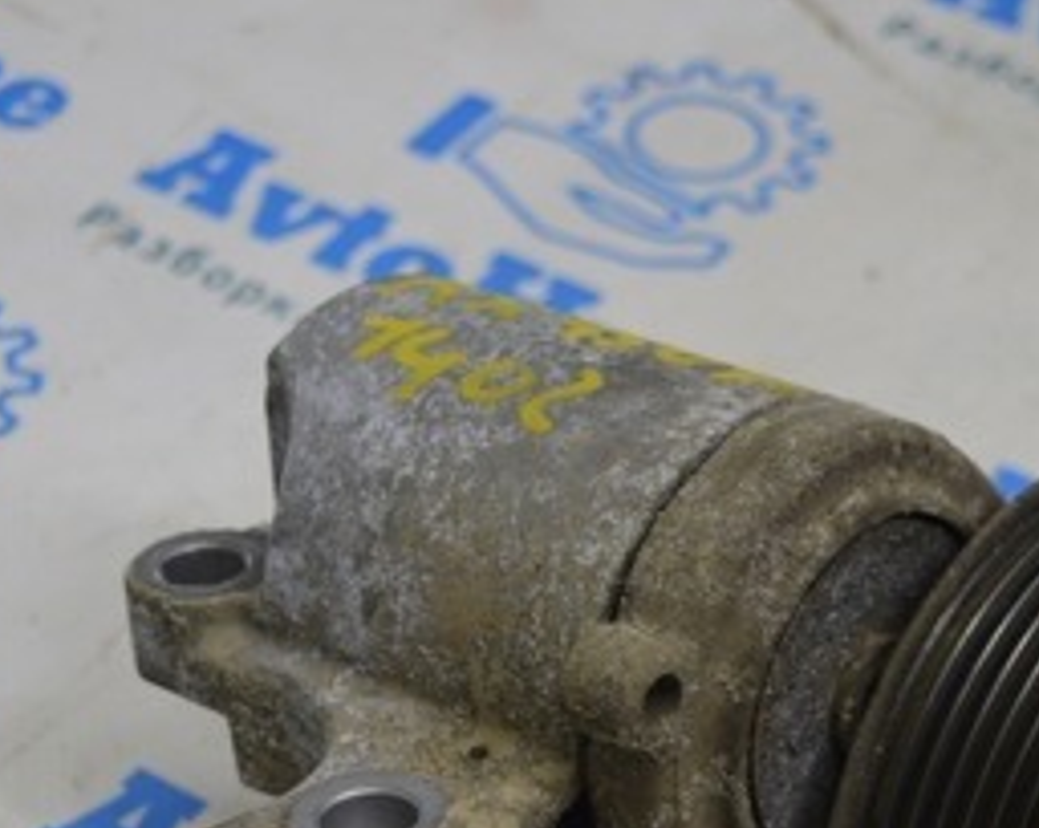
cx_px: 402
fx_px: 3352
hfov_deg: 17.6
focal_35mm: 109
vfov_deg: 13.9
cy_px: 794
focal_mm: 31
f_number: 4.2
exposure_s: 1/50
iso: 400
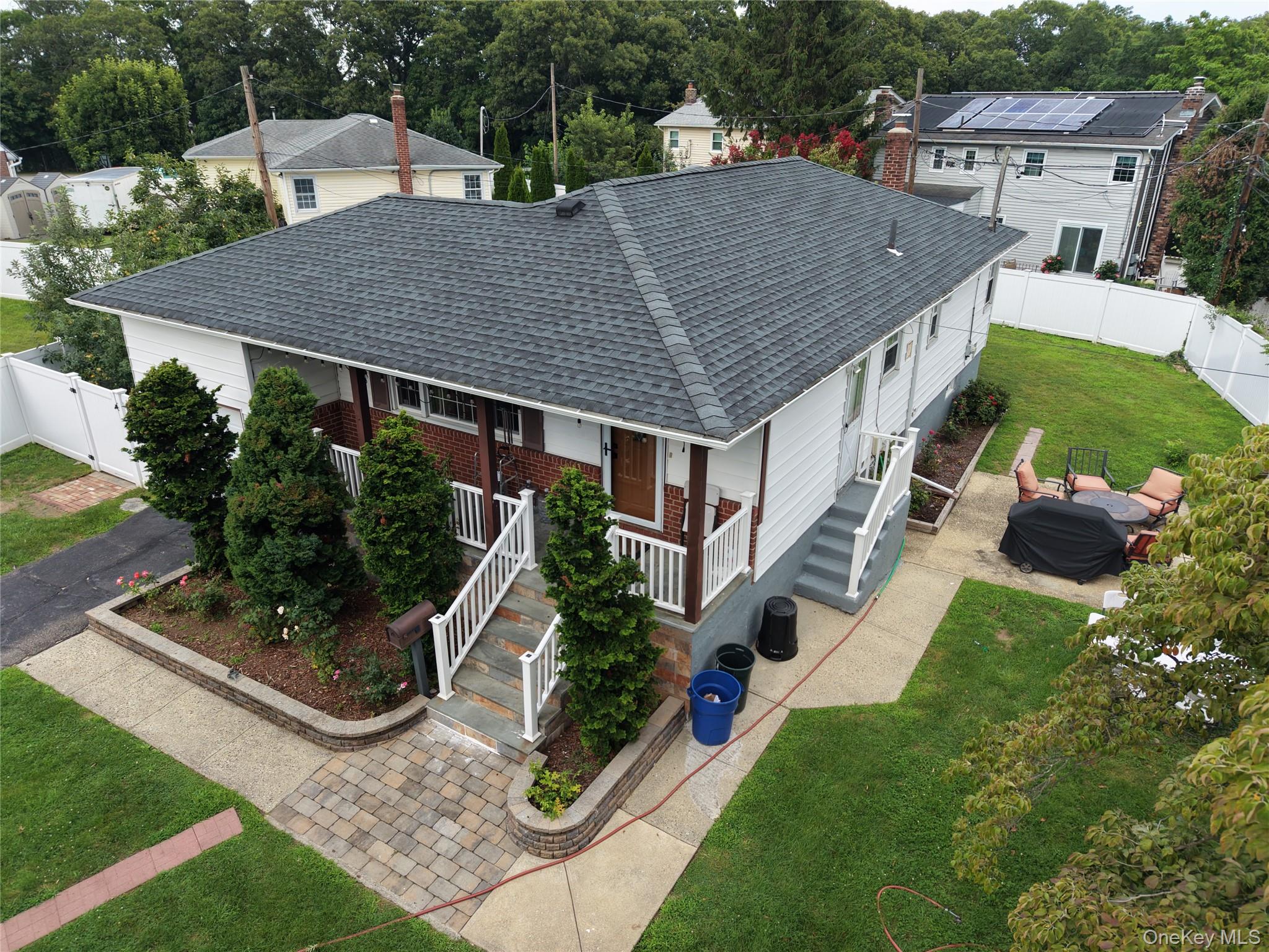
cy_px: 476
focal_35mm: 24
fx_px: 880
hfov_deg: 71.6
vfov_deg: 56.8
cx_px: 634
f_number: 1.8
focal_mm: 8.67
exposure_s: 1/1250
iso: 200
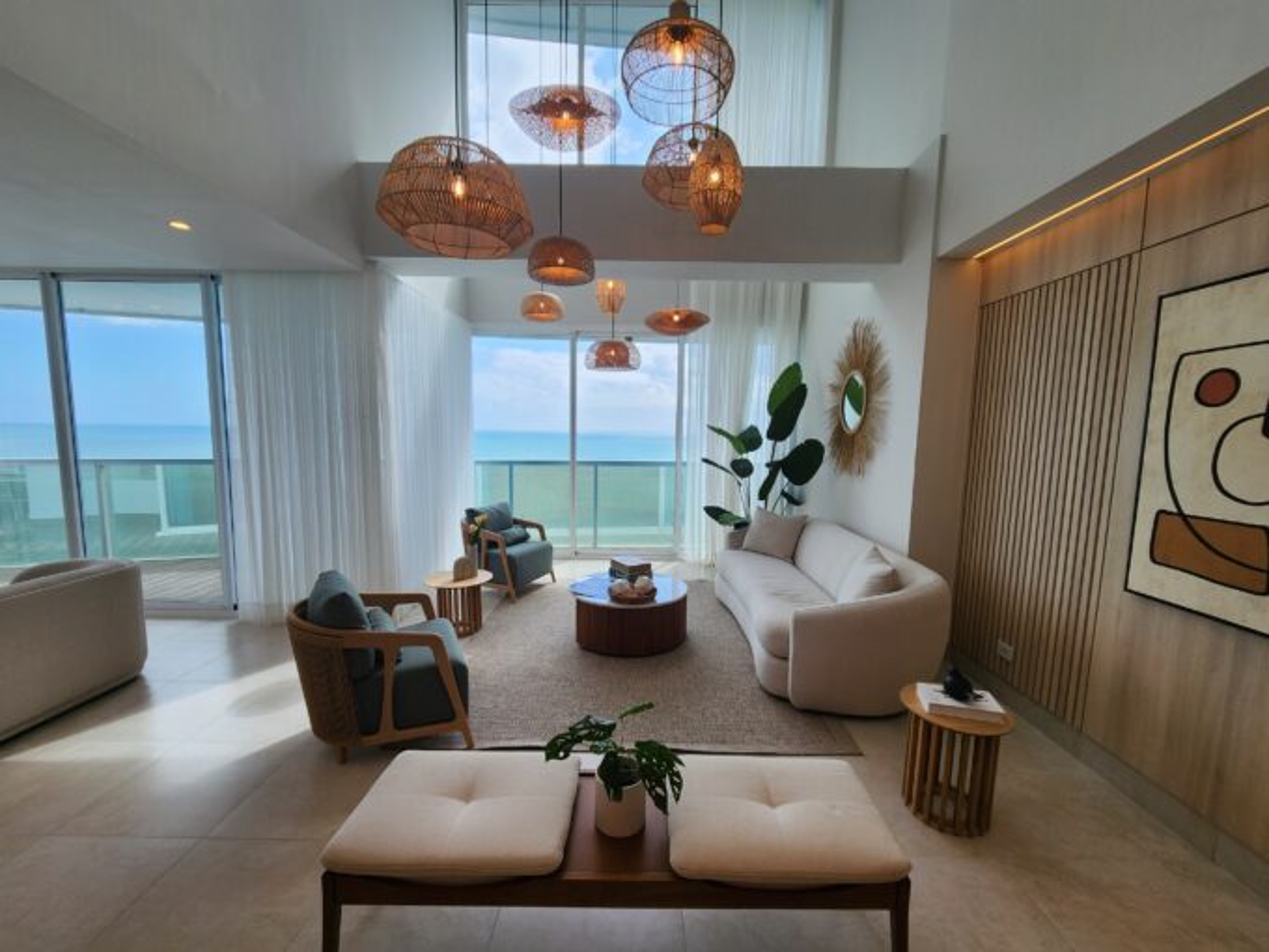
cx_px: 634
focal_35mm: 13
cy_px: 476
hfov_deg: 106.2
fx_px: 477
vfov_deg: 89.9
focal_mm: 2.2
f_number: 2.2
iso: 50
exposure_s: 1/449
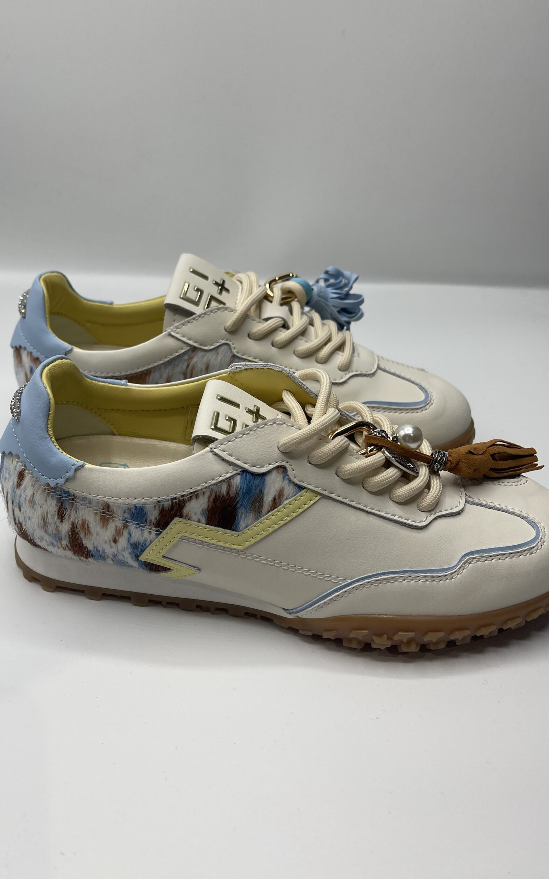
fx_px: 647
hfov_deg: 46.0
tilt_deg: -33.1
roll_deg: -1.2
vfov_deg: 68.4
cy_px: 437
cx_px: 266
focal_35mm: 27
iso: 32
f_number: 1.6
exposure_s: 1/1067
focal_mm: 5.1
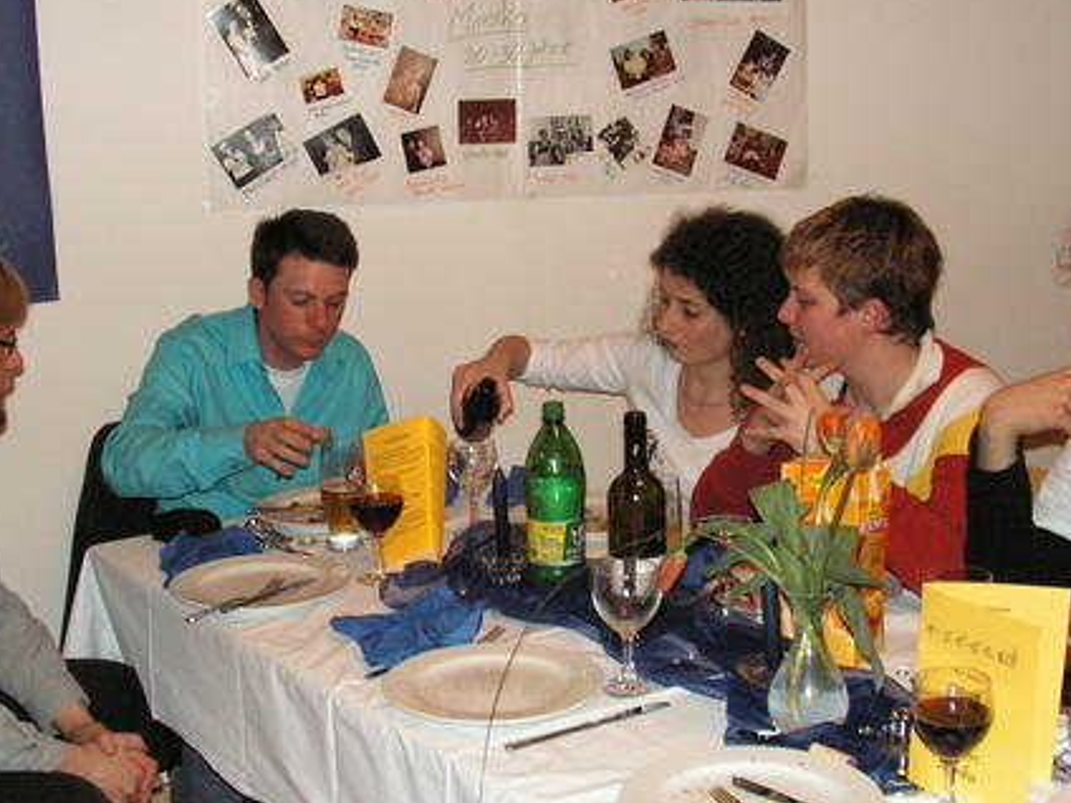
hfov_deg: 37.5
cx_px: 515
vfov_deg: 28.6
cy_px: 389
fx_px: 1578
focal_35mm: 51
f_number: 3.2
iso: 160
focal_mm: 6
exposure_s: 1/40
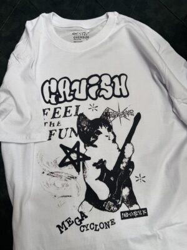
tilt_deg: -79.4
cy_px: 125
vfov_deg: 71.6
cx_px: 94
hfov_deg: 56.8
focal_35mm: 24
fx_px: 173
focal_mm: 6.76
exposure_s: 1/121
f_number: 1.78
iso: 80
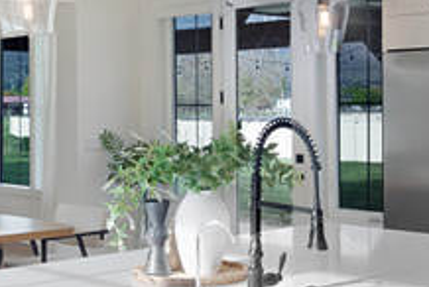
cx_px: 201
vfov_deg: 18.2
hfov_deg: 27.0
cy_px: 103
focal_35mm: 75
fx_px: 895
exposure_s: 1/10
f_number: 9
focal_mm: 16
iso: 400
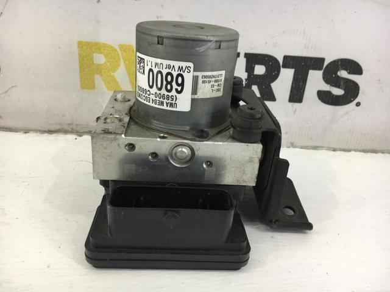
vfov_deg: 48.2
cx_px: 195
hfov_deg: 61.7
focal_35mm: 29
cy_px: 146
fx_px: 327
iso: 32
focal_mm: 4.15
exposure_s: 1/50
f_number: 2.2
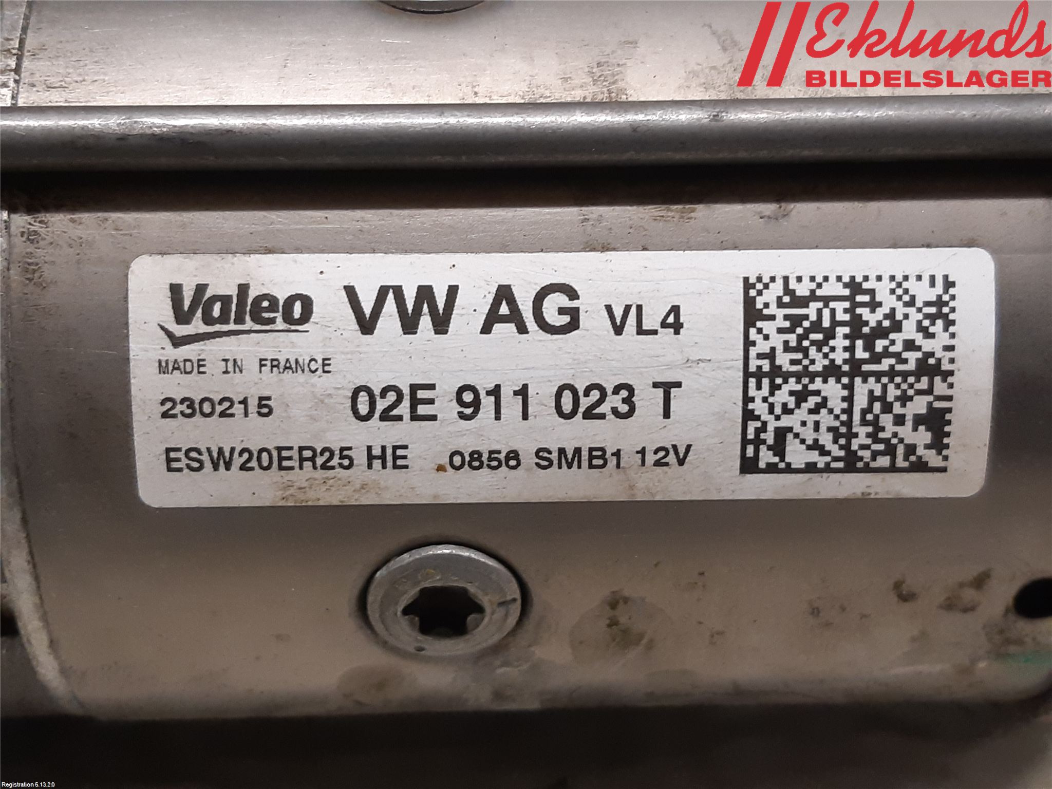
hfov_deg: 67.3
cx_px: 526
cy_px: 394
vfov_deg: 53.1
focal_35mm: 26
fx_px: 790
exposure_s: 1/50
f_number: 1.7
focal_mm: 3.93
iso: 160
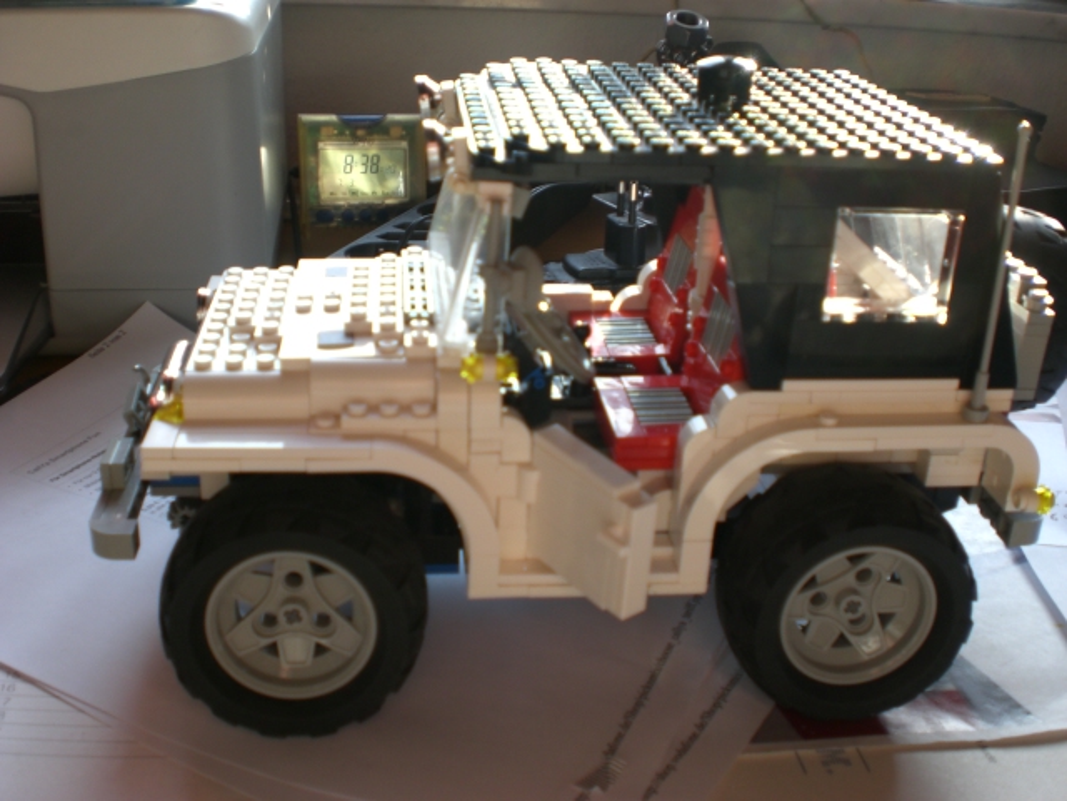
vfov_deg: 37.7
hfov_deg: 49.0
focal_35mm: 38
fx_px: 1171
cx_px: 534
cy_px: 400
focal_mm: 6.3
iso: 50
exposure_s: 1/100
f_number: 3.1
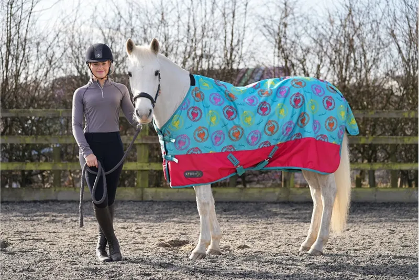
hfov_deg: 21.2
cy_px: 140
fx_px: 1118
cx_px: 210
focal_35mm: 96
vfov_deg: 14.3
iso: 100
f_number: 3.2
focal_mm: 96
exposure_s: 1/800
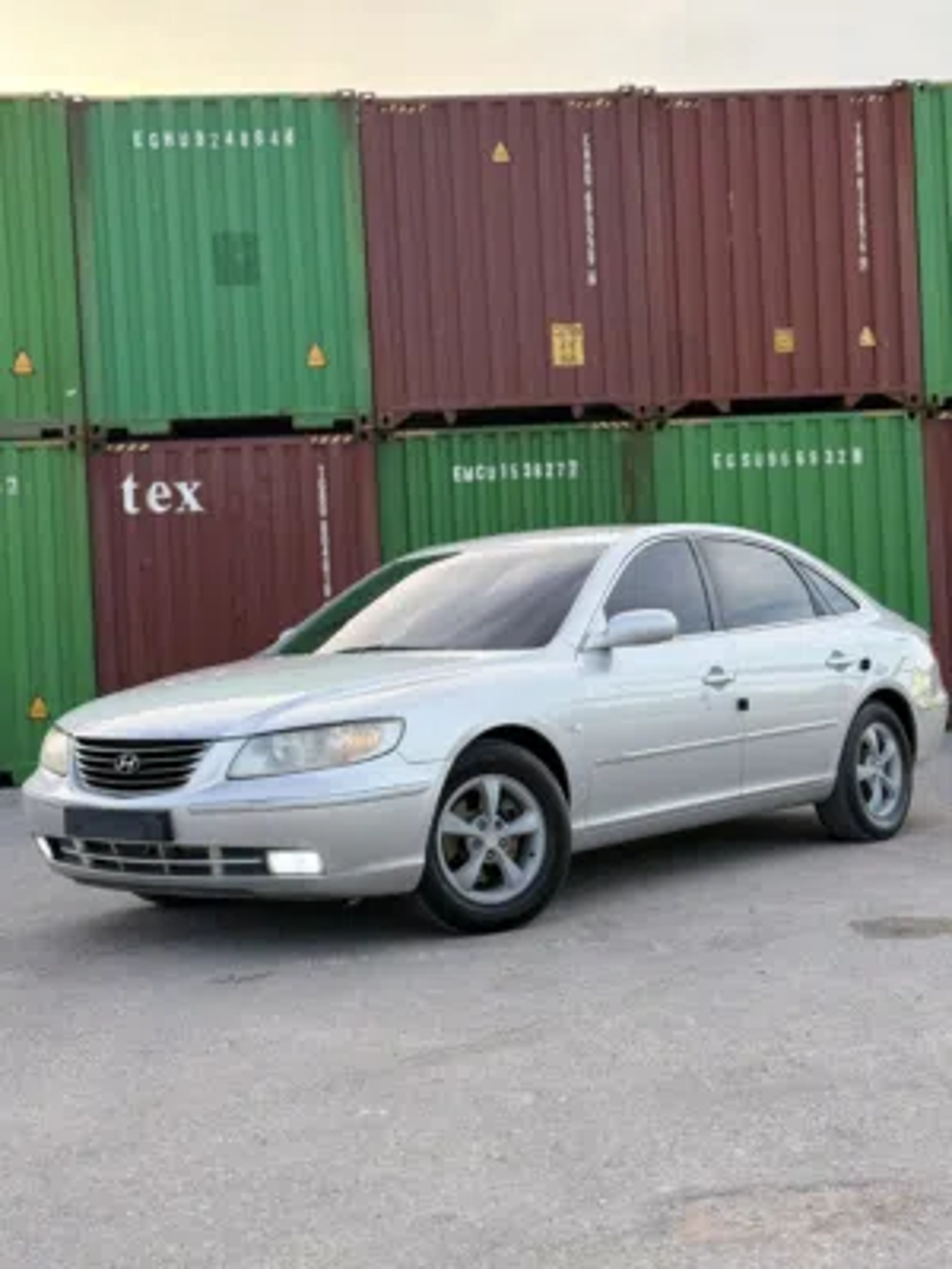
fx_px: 1760
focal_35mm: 48
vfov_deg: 39.7
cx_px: 476
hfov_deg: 30.3
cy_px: 634
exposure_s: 1/1167
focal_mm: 6.76
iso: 80
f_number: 1.78
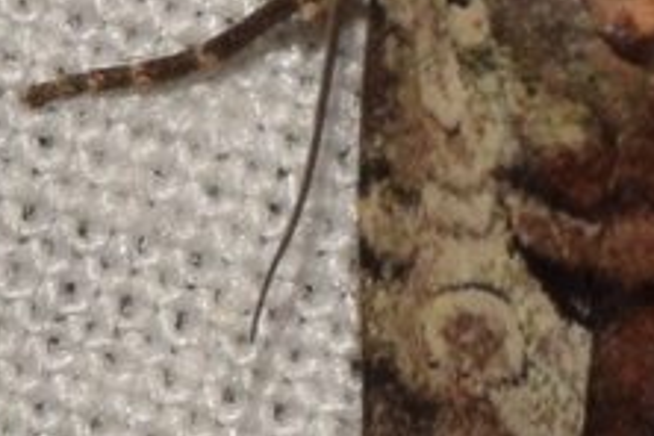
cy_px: 306
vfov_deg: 1.5
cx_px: 574
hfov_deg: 2.3
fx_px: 16512
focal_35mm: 909
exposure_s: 1/200
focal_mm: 140
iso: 400
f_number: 14
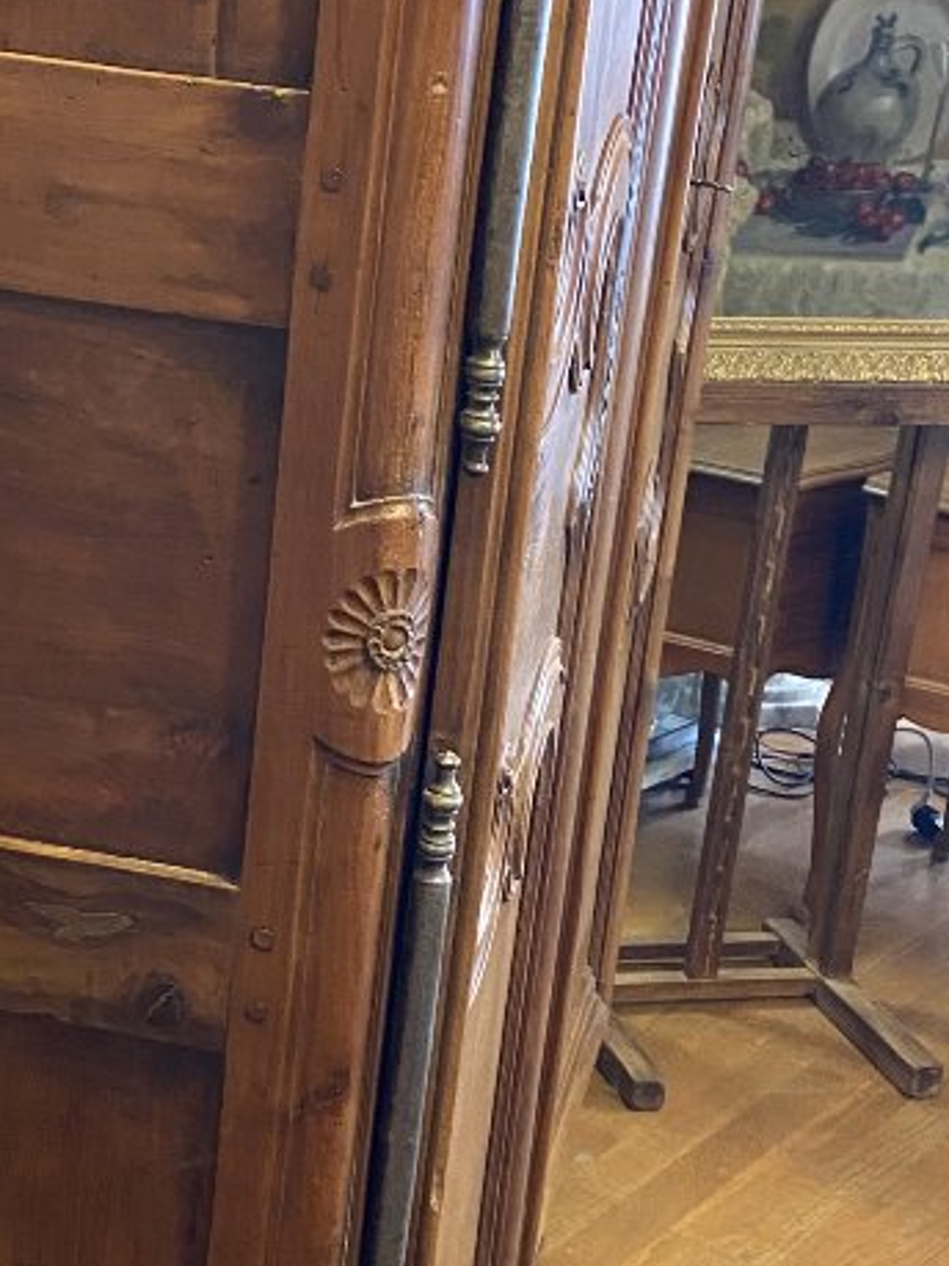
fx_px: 2487
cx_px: 334
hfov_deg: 21.5
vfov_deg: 28.5
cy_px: 756
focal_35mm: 68
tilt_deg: -17.7
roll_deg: -5.7
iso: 500
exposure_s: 1/25
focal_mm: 4.25
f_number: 1.8
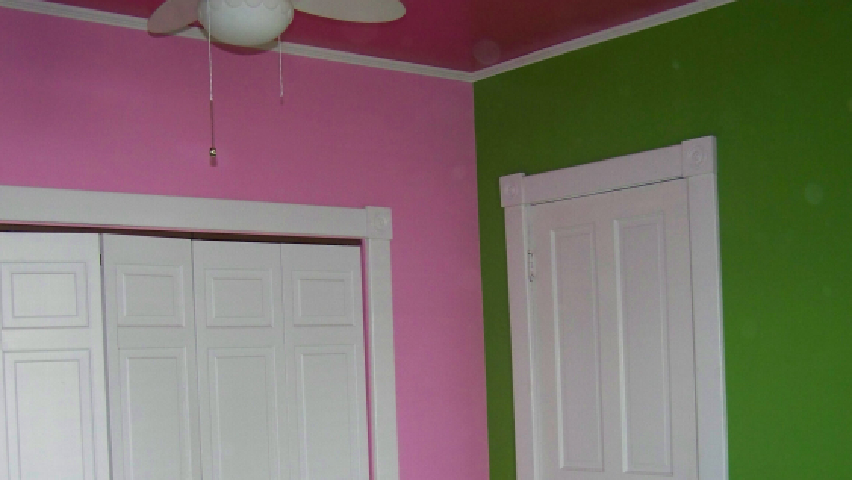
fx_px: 1107
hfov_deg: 42.1
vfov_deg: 24.2
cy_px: 365
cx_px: 397
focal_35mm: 49
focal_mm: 6.3
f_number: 2.8
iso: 200
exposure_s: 1/30
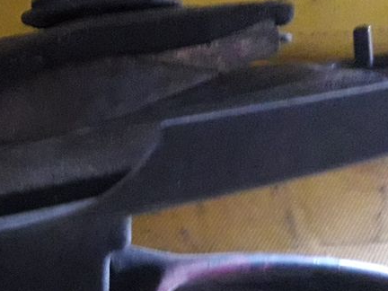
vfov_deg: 22.8
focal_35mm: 64
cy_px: 201
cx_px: -4
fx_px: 717
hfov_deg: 28.3
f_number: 1.9
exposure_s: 1/17
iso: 800
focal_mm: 3.6
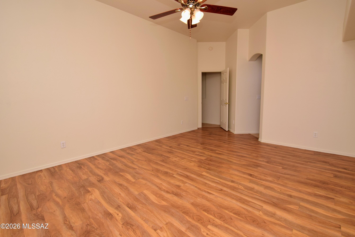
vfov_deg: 77.3
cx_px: 178
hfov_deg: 100.4
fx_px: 148
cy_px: 118
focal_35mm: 15
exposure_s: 1/100
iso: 400
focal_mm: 10
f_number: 9
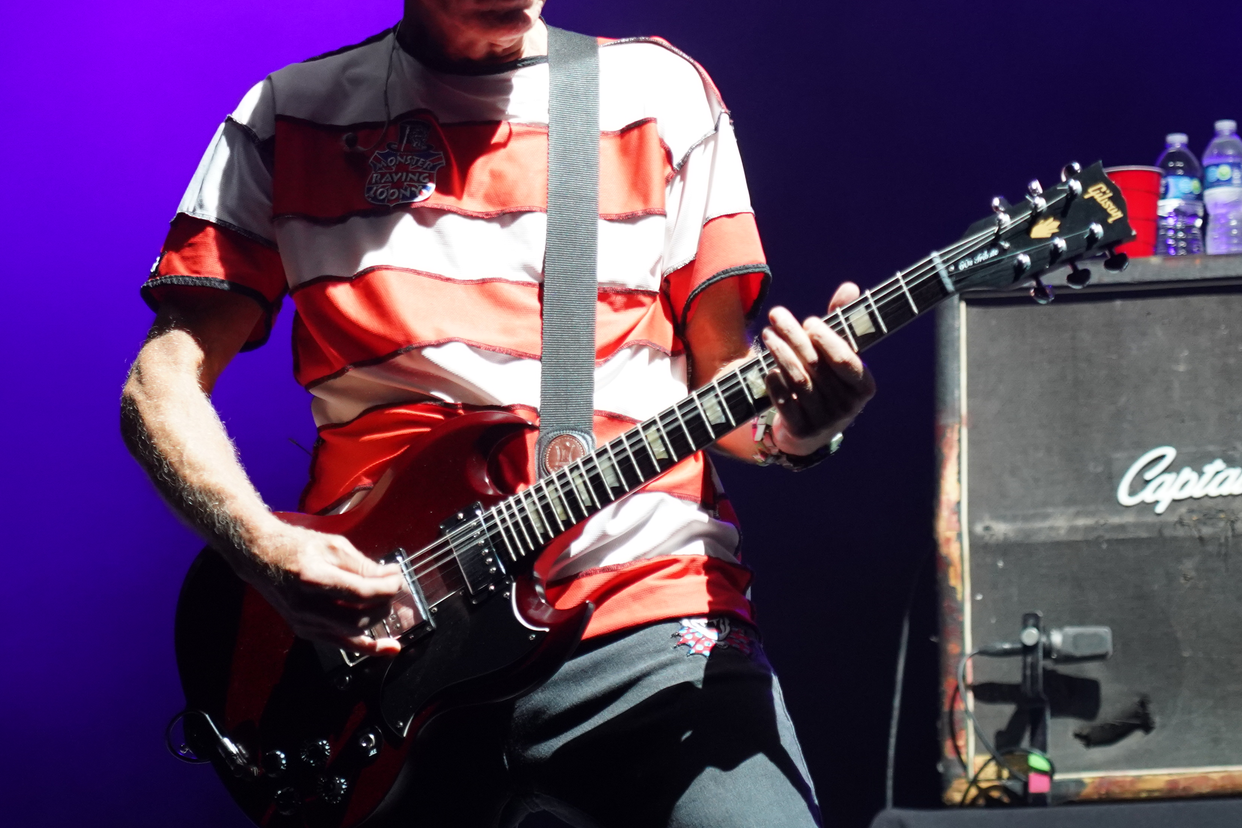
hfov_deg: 10.8
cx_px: 460
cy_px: 209
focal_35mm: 190
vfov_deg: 7.2
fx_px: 6555
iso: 3200
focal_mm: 105
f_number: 4
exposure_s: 1/160
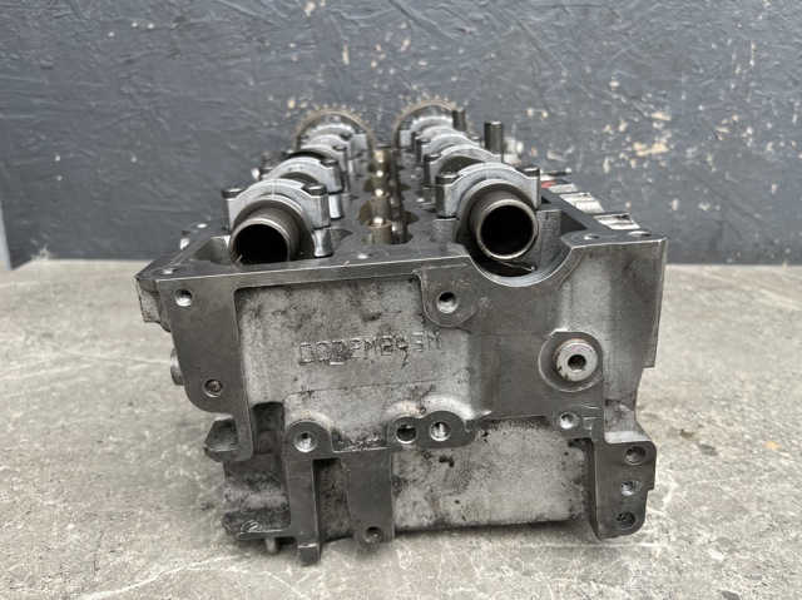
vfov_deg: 53.0
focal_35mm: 26
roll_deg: -2.7
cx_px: 401
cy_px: 300
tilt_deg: -13.8
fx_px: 602
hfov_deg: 67.3
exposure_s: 1/122
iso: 32
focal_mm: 5.1
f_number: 1.6
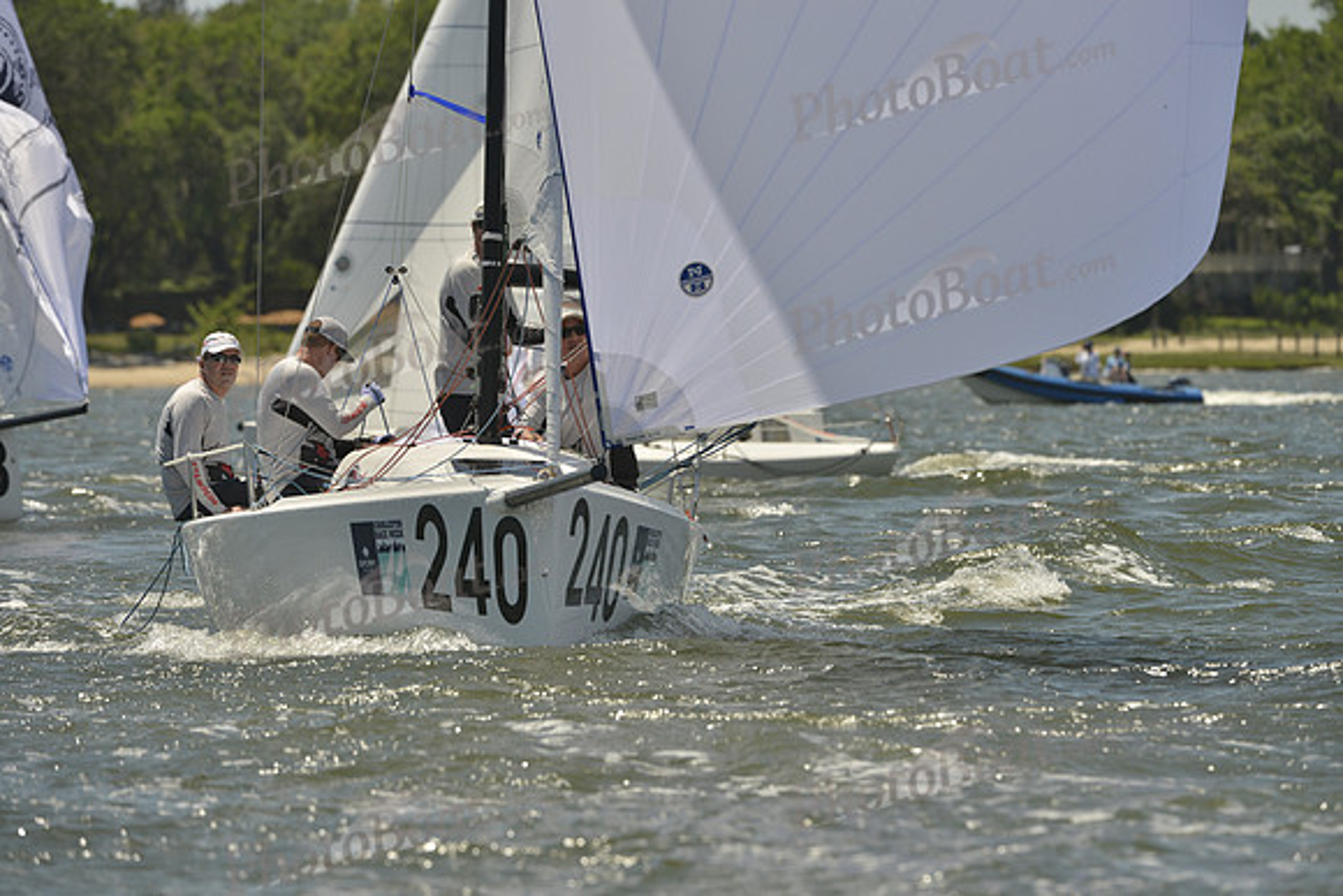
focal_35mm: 350
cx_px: 672
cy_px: 448
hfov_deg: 5.9
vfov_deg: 3.9
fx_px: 13059
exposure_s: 1/1600
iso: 280
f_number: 8
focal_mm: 350
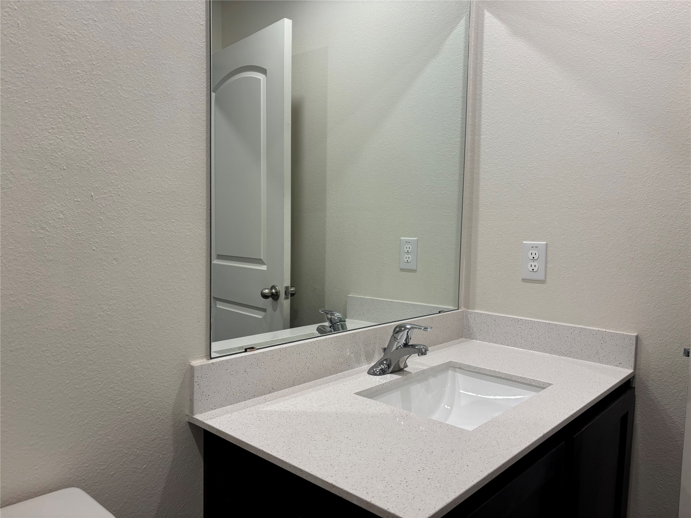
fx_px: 519
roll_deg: -1.3
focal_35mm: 26
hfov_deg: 67.3
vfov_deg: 53.1
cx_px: 346
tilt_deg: -4.5
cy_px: 259
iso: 100
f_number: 1.6
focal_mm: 5.96
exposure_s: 1/120
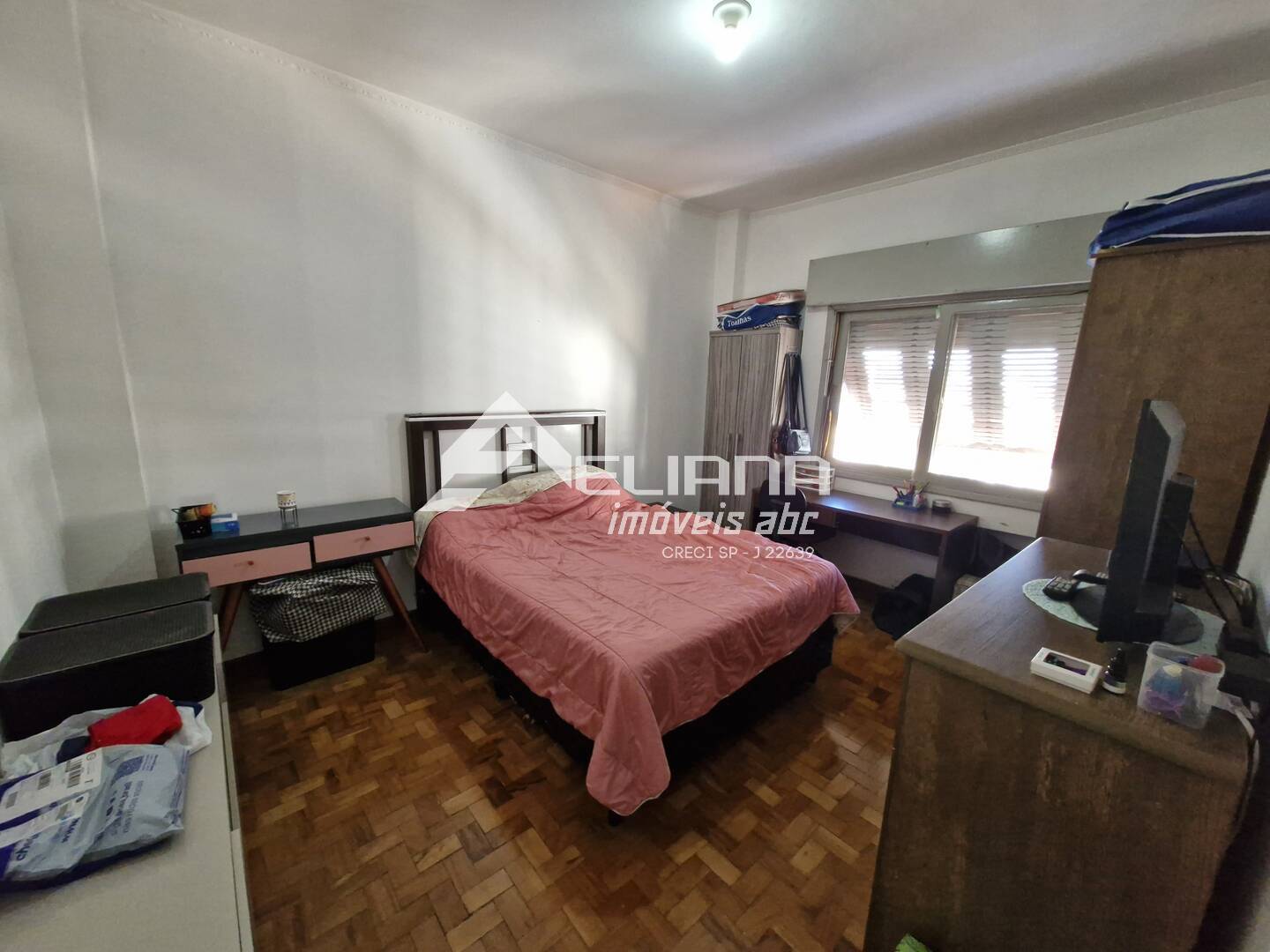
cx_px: 635
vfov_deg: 89.9
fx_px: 477
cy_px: 476
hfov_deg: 106.2
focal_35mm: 13
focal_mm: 1.74
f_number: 2.2
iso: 400
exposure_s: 1/60
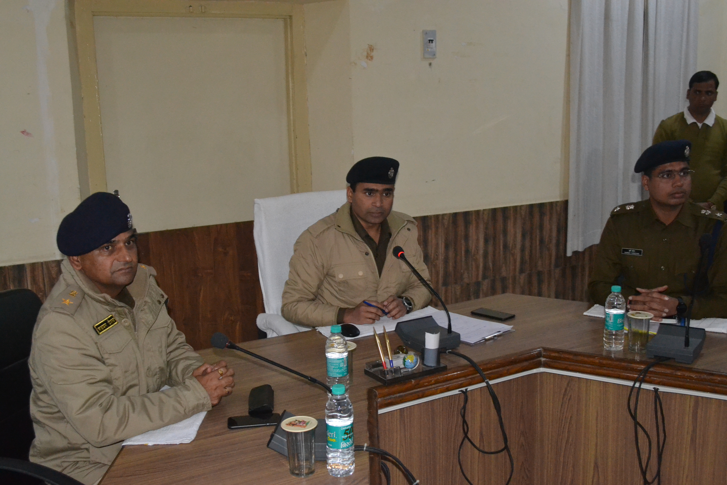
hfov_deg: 49.6
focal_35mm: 39
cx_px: 364
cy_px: 242
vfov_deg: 34.2
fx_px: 788
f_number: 7.1
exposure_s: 1/60
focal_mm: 26
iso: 3200
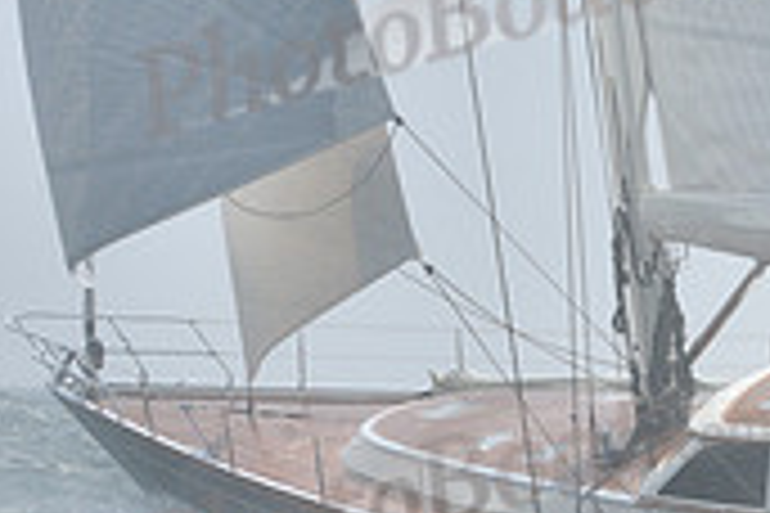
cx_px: 1009
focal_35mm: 238
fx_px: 5090
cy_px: 191
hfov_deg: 8.5
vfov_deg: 5.8
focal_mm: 70
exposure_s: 1/800
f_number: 13
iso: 320
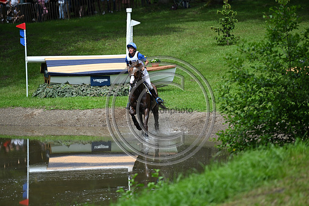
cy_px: 103
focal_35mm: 200
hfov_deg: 10.3
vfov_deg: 6.9
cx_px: 154
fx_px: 1717
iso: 180
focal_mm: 200
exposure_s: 1/1250
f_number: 3.5
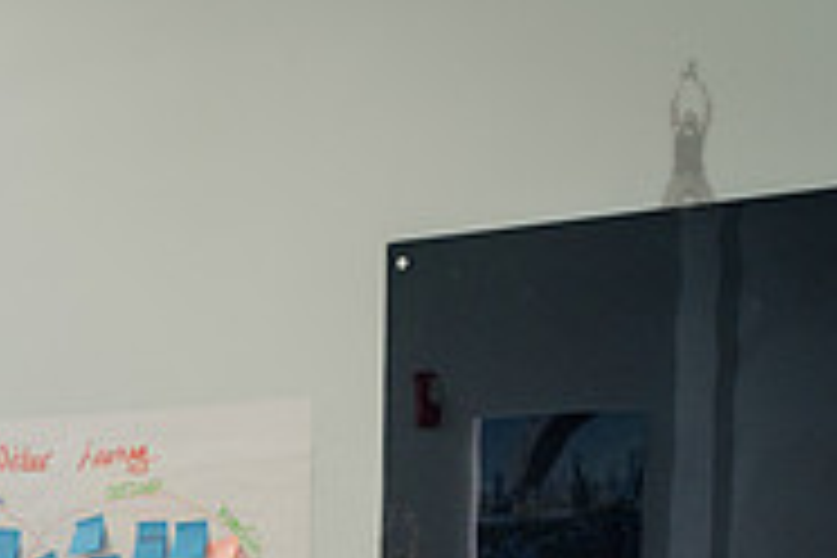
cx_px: -184
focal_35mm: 109
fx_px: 2534
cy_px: 790
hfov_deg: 17.8
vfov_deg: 12.1
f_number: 5.6
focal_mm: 35
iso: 1250
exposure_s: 1/200
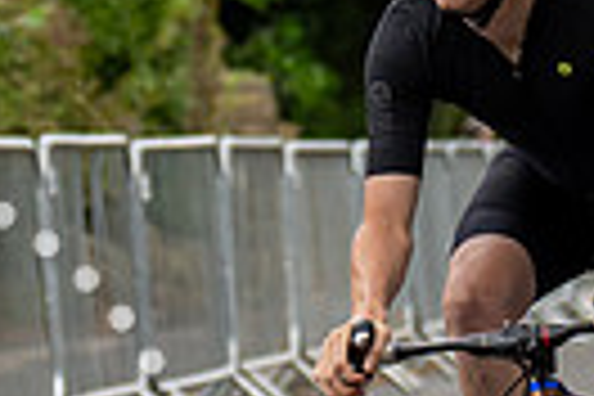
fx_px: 7639
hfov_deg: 4.5
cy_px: -39
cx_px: 451
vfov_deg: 3.0
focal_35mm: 463
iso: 400
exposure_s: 1/800
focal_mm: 70
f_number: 2.8
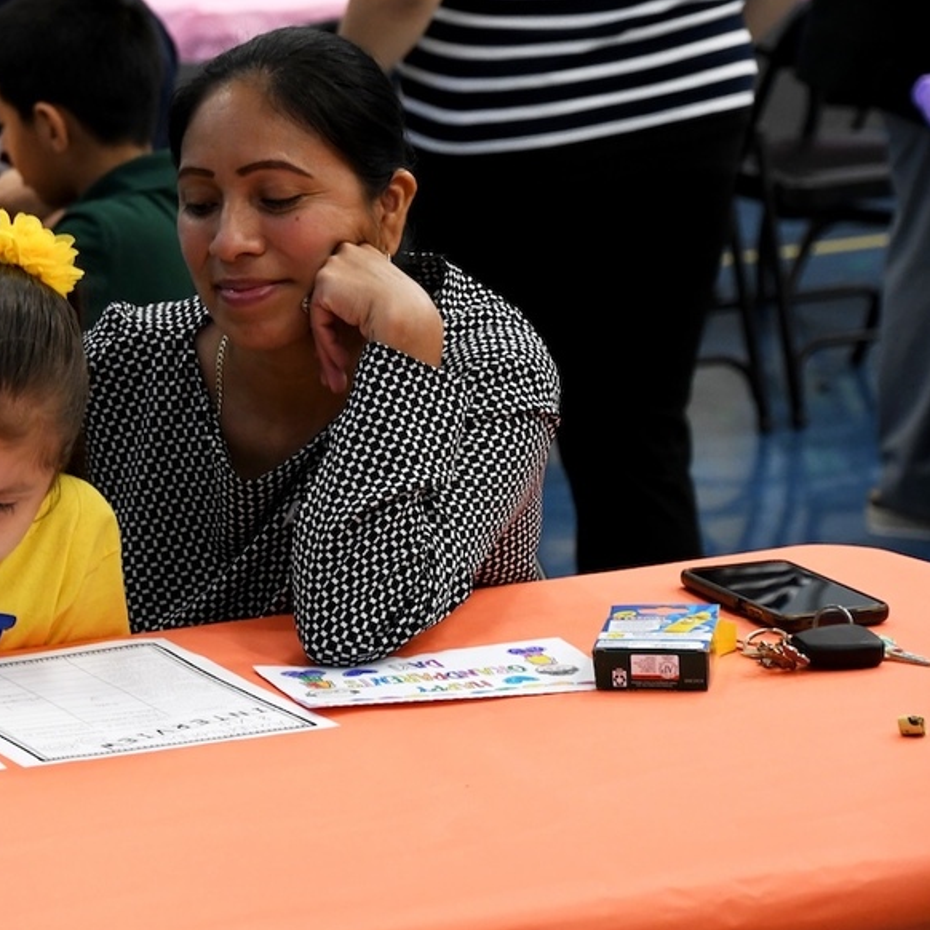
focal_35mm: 157
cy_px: 409
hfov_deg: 11.1
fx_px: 4772
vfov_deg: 11.1
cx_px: 157
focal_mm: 70
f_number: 5.6
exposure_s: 1/60
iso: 2000
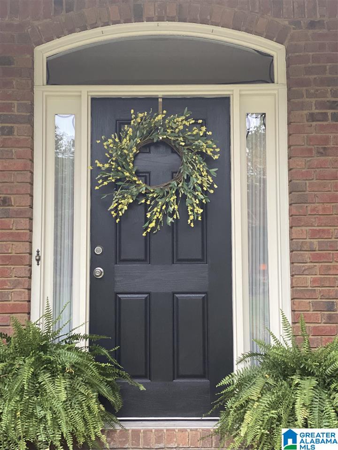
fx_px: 677
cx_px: 169
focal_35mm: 52
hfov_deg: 28.0
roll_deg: -0.3
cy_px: 225
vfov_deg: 36.8
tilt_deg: +7.8
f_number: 2
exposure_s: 1/40
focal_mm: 6
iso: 250
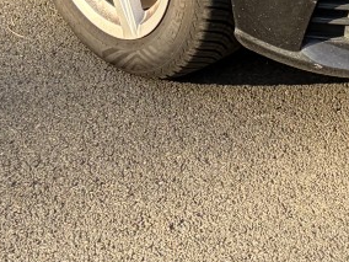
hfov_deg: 14.9
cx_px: 242
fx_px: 1331
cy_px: -256
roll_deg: -2.7
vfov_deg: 10.4
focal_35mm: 132
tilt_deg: -14.3
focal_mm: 5.96
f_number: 1.6
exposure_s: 1/379
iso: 64
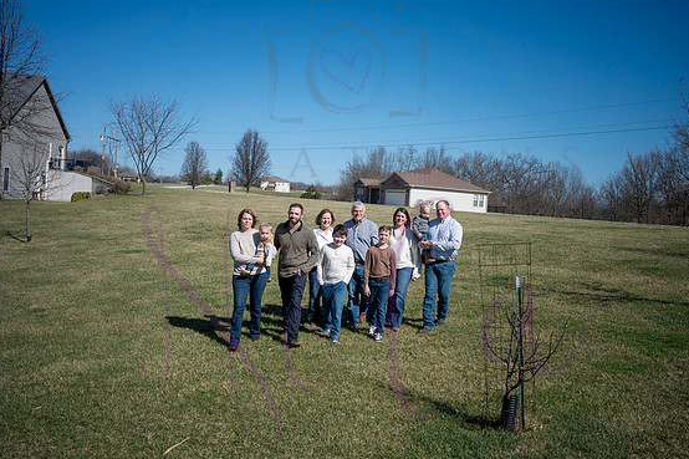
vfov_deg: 39.9
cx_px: 352
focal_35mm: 33
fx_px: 631
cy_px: 223
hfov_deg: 57.2
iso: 400
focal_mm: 31.5
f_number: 13
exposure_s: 1/640
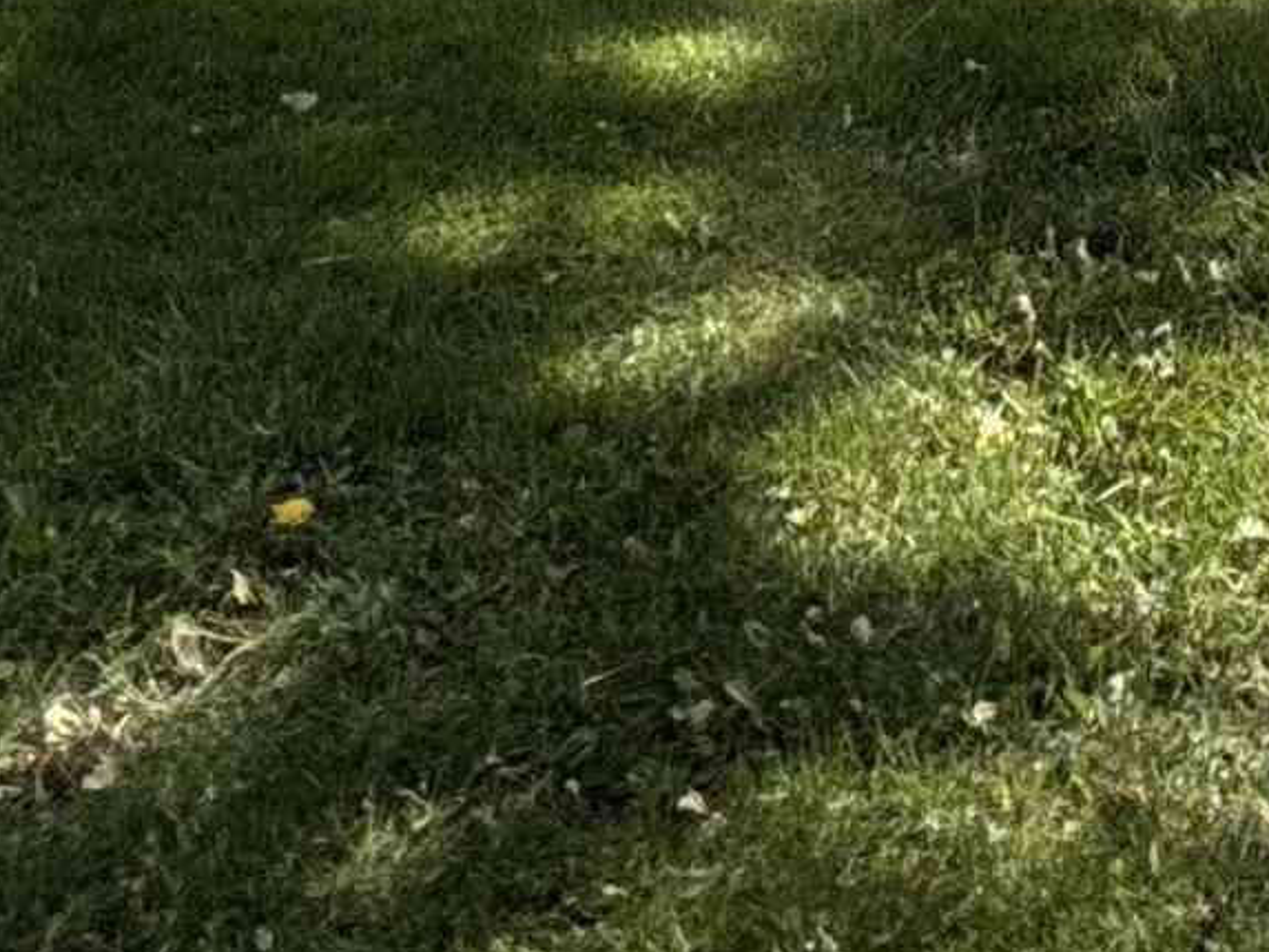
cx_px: 1364
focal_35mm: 75
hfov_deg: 24.4
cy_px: -1018
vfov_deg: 15.3
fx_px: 2750
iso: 64
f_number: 2.2
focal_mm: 2.22
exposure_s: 1/607
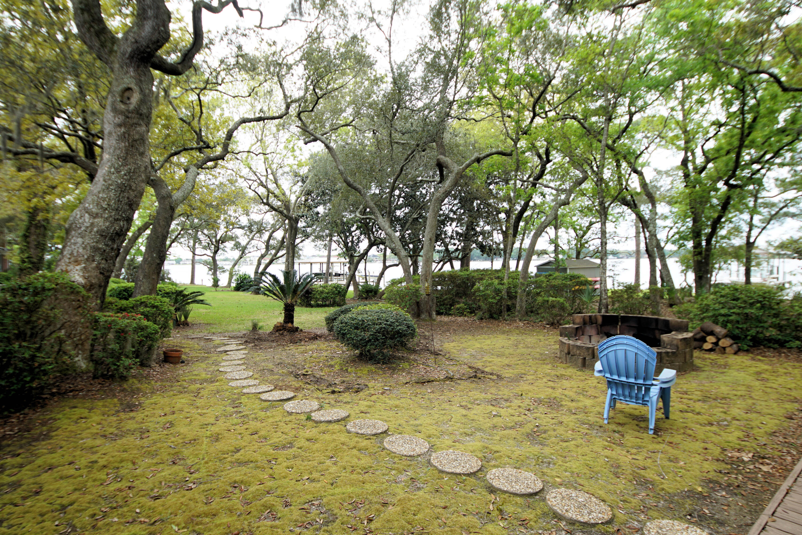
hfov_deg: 90.0
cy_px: 268
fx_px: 401
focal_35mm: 18
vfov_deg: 67.4
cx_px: 401
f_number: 5.6
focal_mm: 12
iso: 100
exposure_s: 1/80
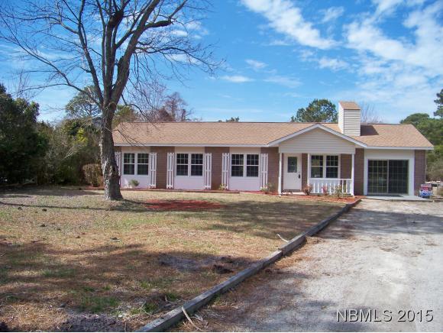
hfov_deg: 55.3
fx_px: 423
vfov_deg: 43.0
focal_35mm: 33
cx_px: 222
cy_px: 166
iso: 80
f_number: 4
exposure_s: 1/1250
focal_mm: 5.85
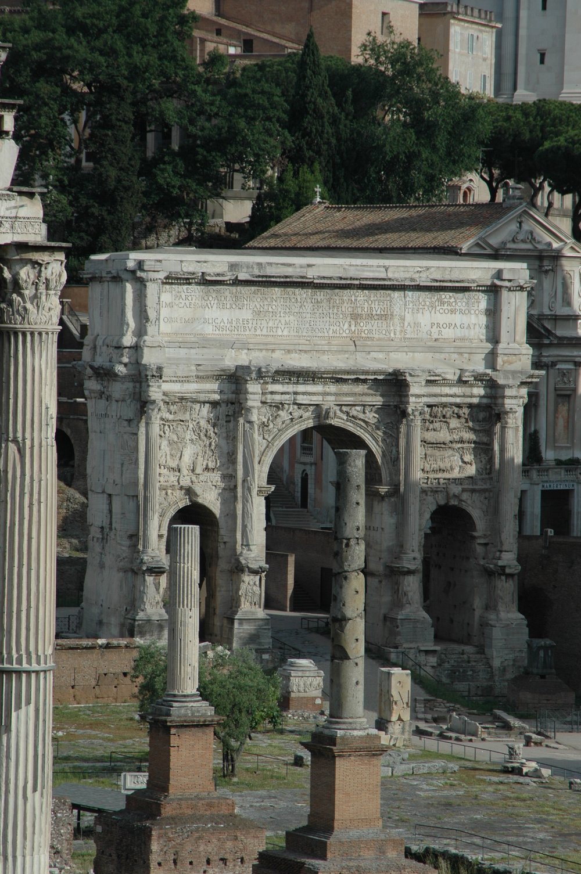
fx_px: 4367
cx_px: 290
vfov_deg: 11.4
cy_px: 437
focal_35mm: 180
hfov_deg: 7.6
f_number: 7.1
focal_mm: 120
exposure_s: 1/800
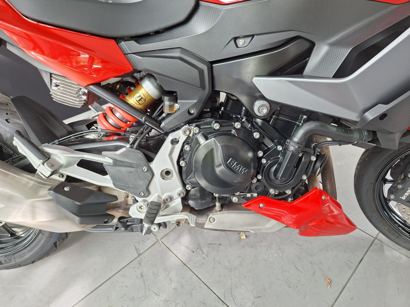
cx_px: 205
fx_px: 272
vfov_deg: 58.9
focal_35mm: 23
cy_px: 154
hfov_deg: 73.9
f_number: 1.8
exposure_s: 1/120
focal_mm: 5.54
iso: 125
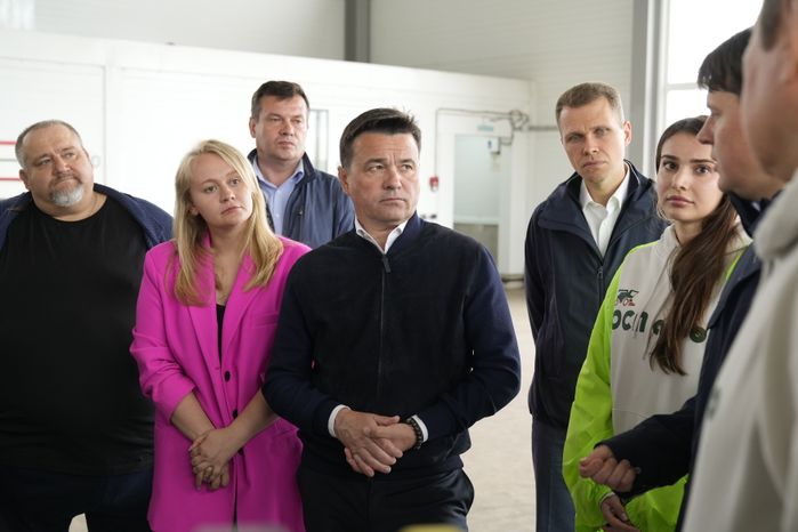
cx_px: 399
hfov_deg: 41.1
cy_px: 266
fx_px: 1064
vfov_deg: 28.1
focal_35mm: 48
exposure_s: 1/250
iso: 1250
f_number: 4
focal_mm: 48
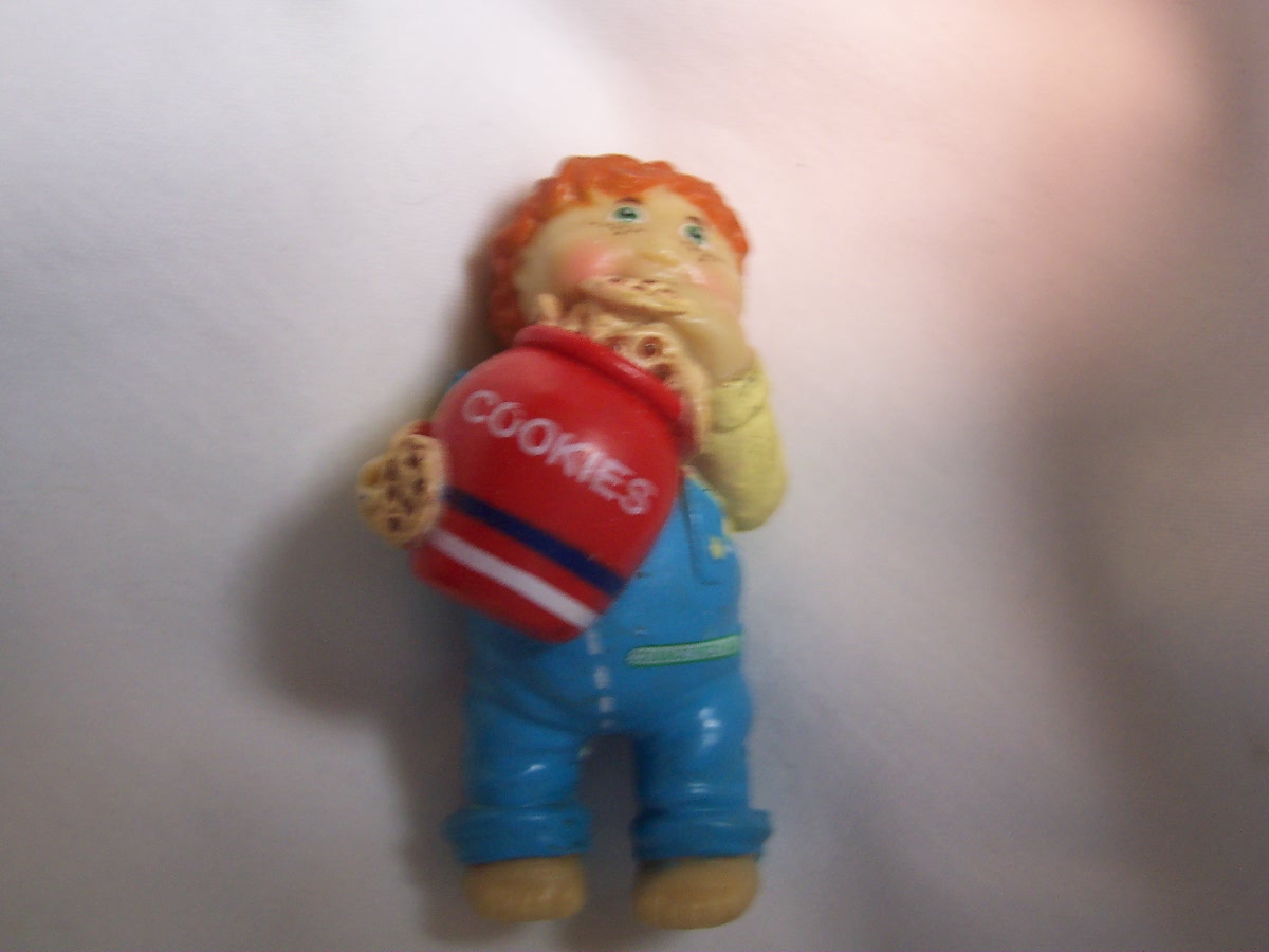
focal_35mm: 37
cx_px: 634
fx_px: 1356
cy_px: 476
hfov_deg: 50.1
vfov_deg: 38.7
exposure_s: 1/30
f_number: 2.8
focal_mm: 5.6
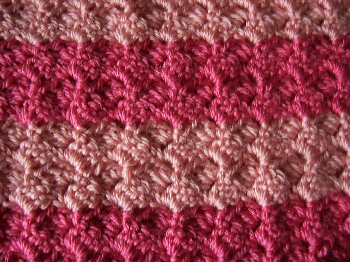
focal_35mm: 34
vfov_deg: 41.8
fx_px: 344
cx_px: 175
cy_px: 131
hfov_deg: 54.0
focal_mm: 5.6
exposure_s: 1/30
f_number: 2.7
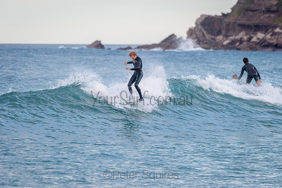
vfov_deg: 3.4
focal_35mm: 404
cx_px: 170
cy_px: 76
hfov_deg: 5.1
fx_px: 3164
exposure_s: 1/2000
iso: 2200
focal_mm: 330
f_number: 5.6
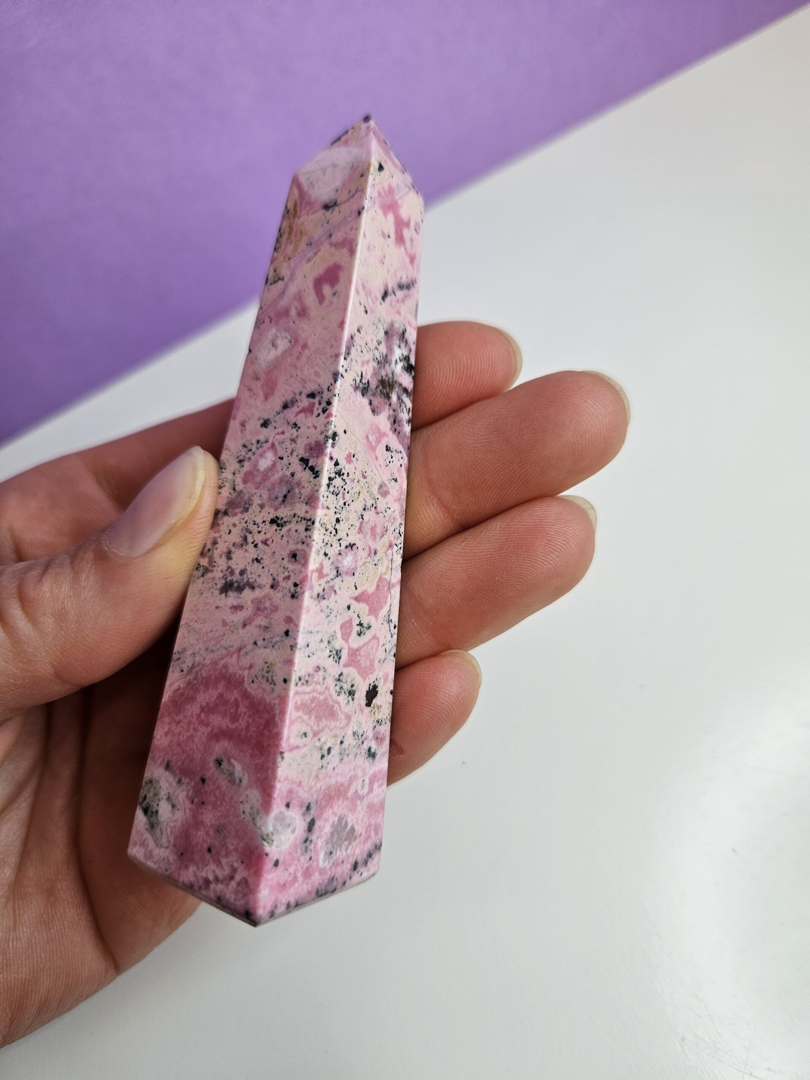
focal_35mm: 23
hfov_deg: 58.9
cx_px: 405
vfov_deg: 73.9
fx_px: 718
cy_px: 540
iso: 32
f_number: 1.8
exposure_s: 1/180
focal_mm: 5.4
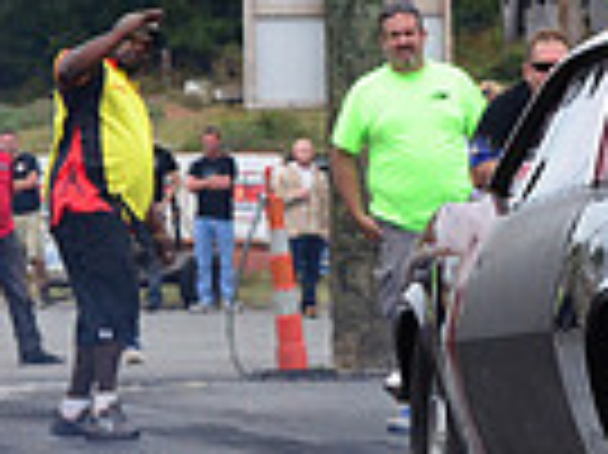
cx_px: 1189
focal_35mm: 558
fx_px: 9792
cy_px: 423
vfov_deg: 2.7
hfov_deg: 3.5
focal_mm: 90
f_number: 8
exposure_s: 1/1000
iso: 1000
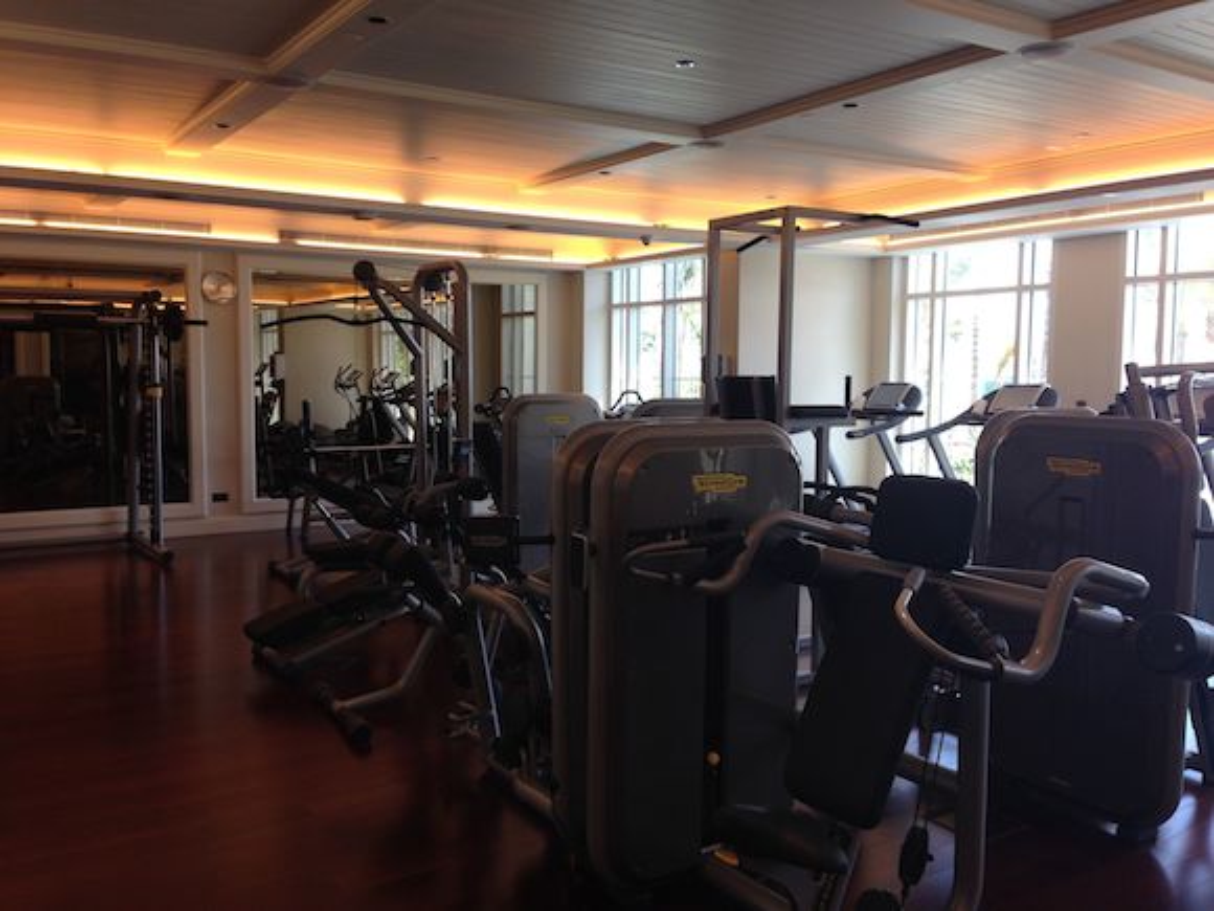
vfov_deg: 42.9
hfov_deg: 55.4
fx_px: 1157
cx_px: 607
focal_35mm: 33
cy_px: 456
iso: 50
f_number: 2.4
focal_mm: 4.12
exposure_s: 1/120
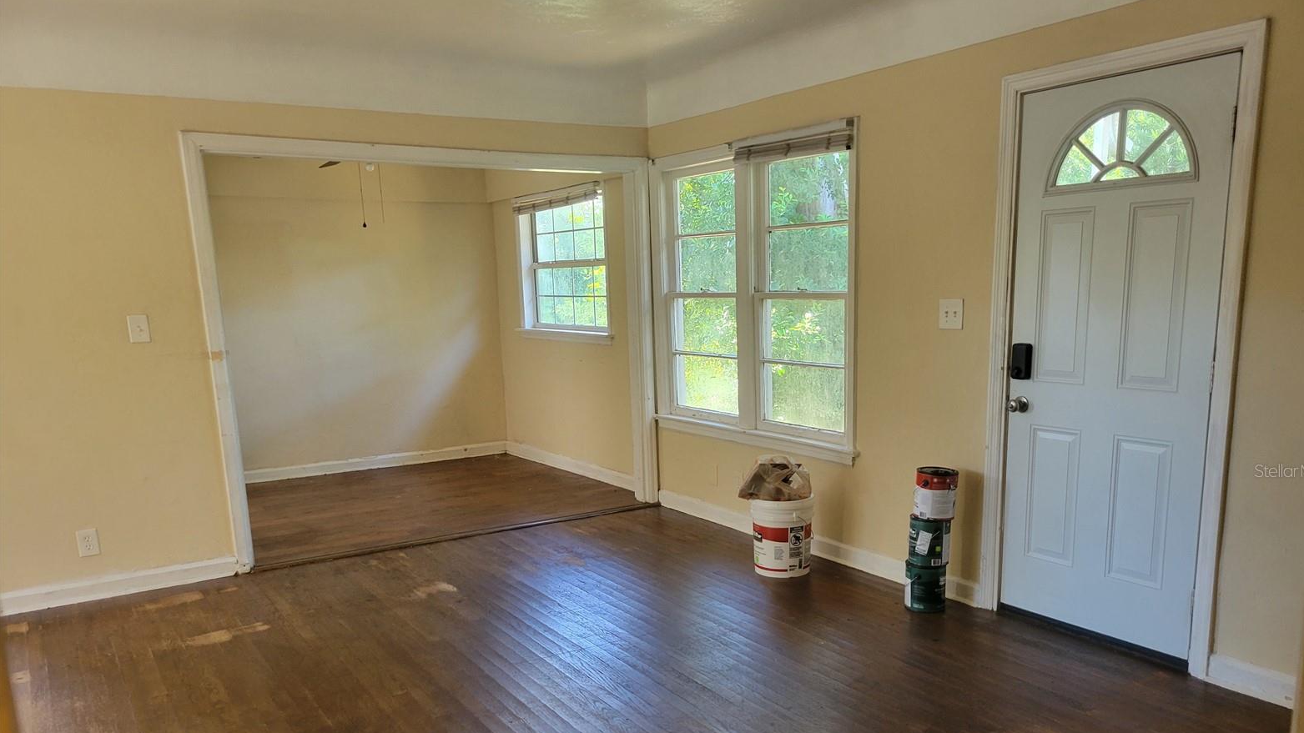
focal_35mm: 29
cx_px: 666
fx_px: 1003
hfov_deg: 66.1
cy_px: 470
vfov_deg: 39.8
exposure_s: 1/60
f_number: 1.8
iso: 160
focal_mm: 5.4
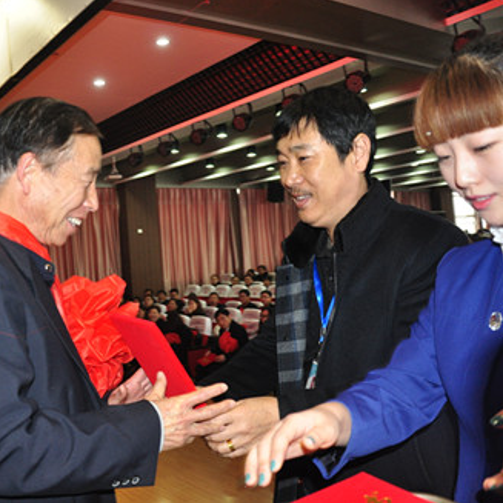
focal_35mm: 35
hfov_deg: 46.1
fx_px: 575
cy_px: 250
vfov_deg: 47.2
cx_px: 149
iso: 800
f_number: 4
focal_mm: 18
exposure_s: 1/60
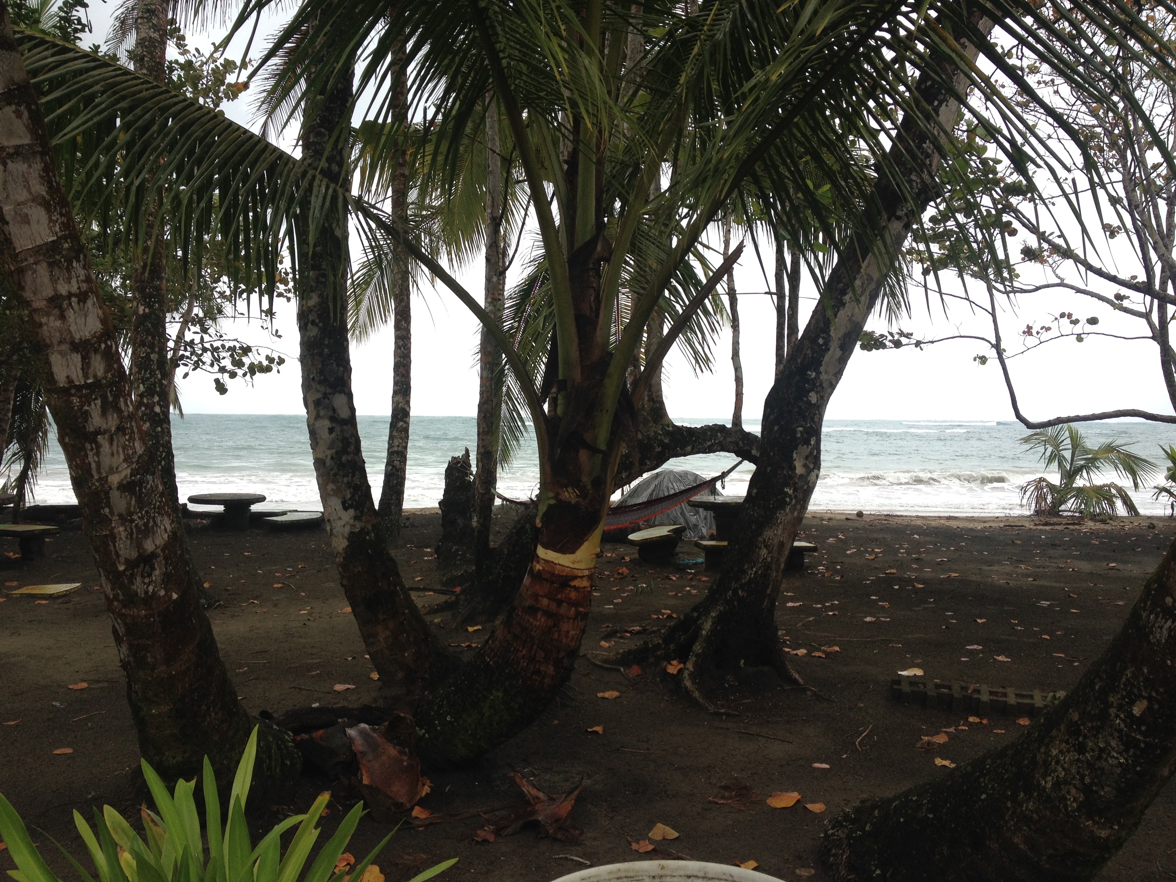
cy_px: 441
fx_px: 1189
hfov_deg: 52.6
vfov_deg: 40.7
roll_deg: -0.2
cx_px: 588
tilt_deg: -4.5
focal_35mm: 35
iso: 50
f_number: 2.4
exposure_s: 1/295
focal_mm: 4.28
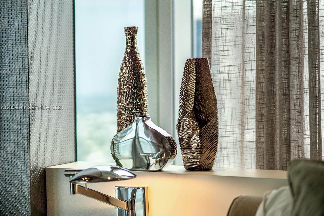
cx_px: 162
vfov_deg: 16.1
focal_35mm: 85
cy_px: 108
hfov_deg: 23.9
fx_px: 765
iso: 250
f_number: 1.6
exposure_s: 1/8000
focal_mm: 85
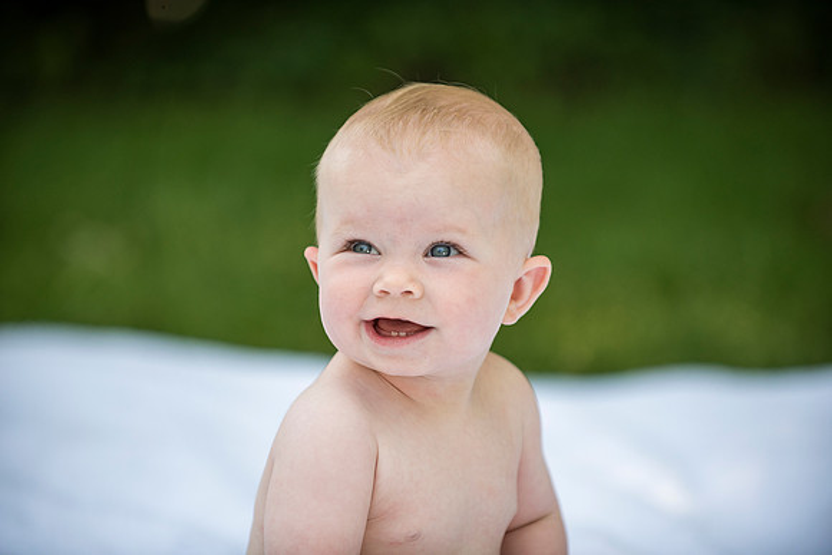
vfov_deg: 6.9
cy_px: 278
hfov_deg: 10.3
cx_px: 416
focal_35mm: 200
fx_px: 4623
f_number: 2.8
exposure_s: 1/1000
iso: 400
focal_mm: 200
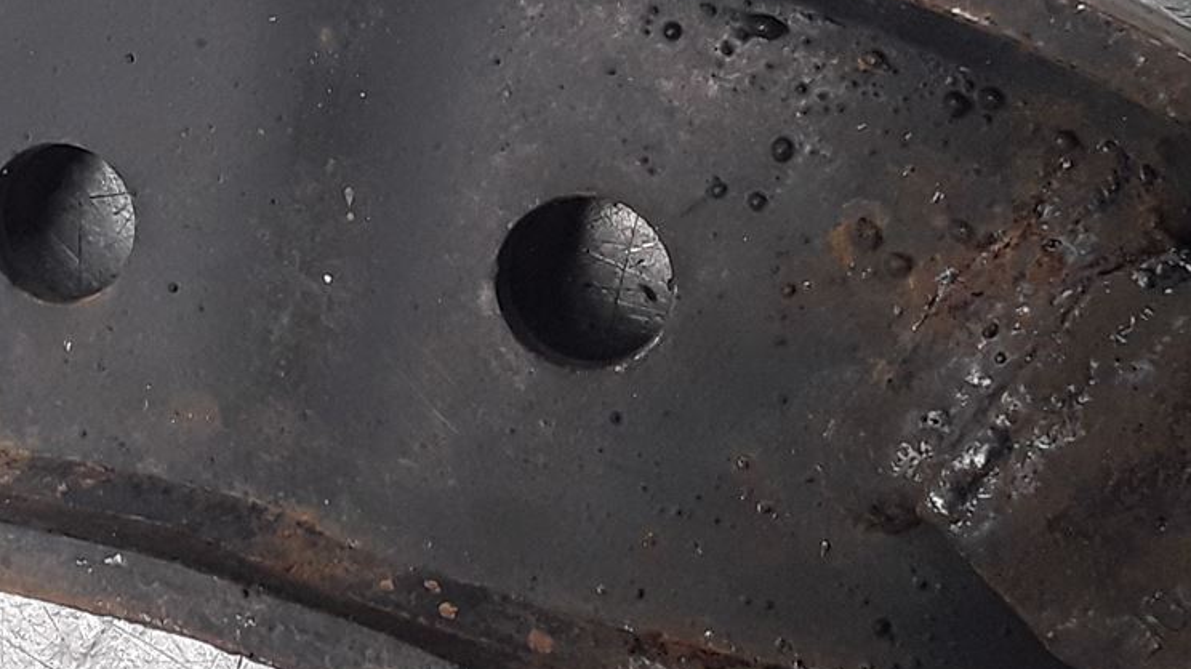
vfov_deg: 14.4
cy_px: 282
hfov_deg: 24.6
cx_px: 115
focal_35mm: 84
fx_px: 2652
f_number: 1.9
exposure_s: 1/50
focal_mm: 2.91
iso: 40
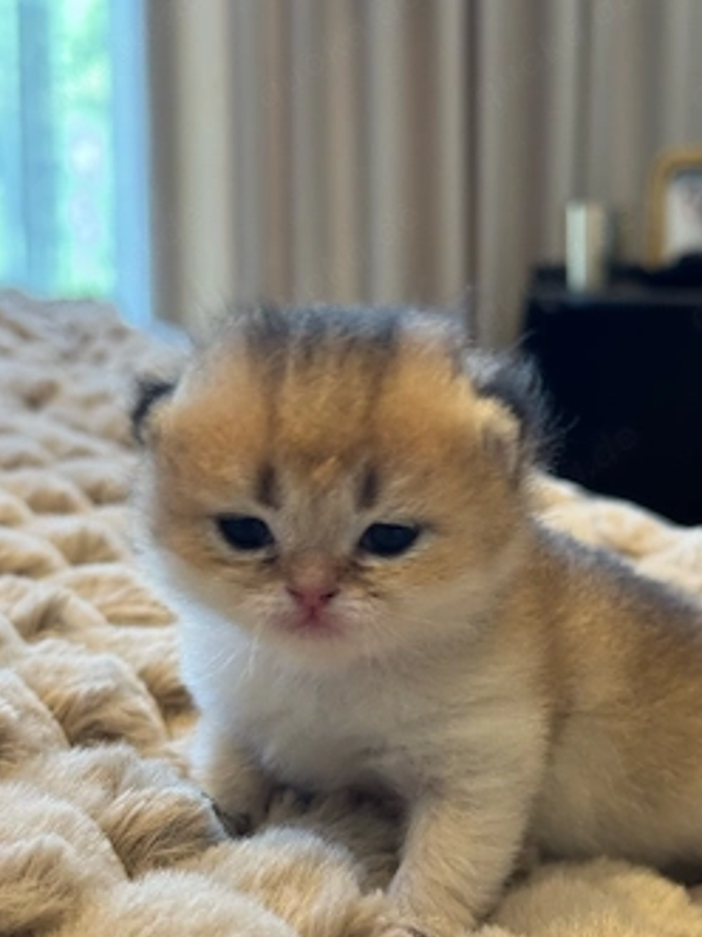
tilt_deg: -8.9
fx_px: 1569
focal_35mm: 58
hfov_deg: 25.2
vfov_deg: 33.2
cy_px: 518
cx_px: 399
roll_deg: -0.3
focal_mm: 6.76
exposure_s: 1/60
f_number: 1.78
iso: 160
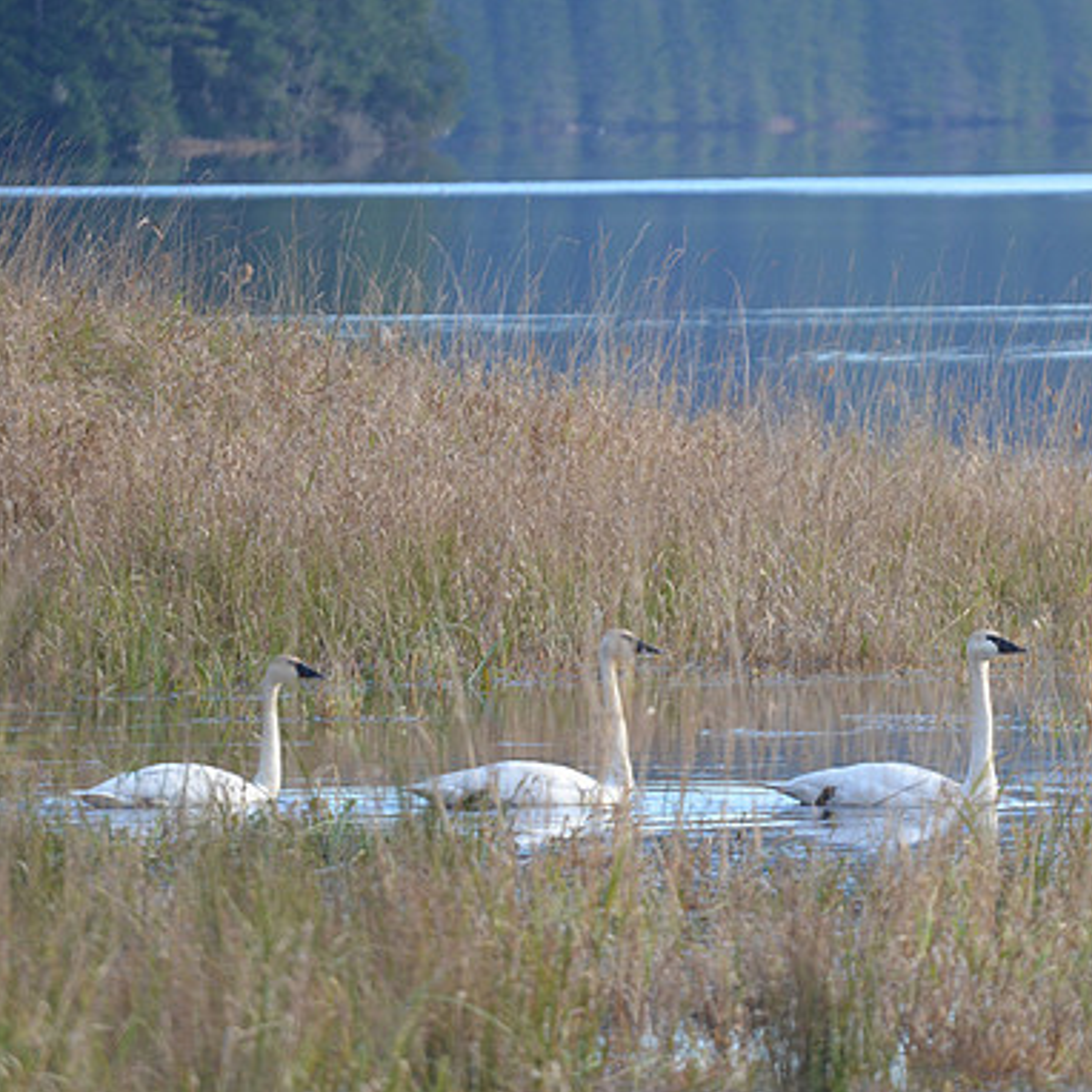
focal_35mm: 580
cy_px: 546
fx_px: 20700
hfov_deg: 3.0
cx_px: 823
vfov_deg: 3.0
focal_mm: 300
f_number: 5.6
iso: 800
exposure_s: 1/640
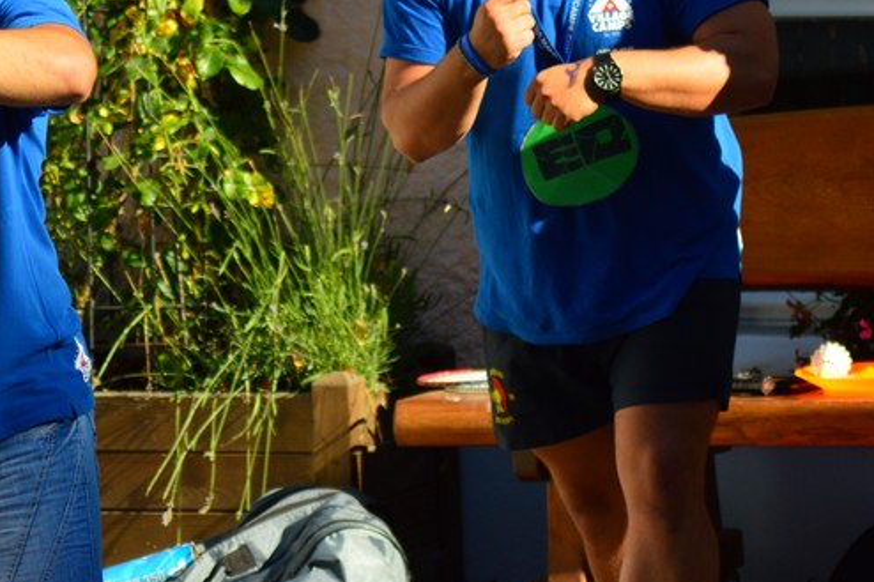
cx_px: 564
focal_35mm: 435
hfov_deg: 4.7
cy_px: -6
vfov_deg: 3.2
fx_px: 10557
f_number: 4.2
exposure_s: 1/1600
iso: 400
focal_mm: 140
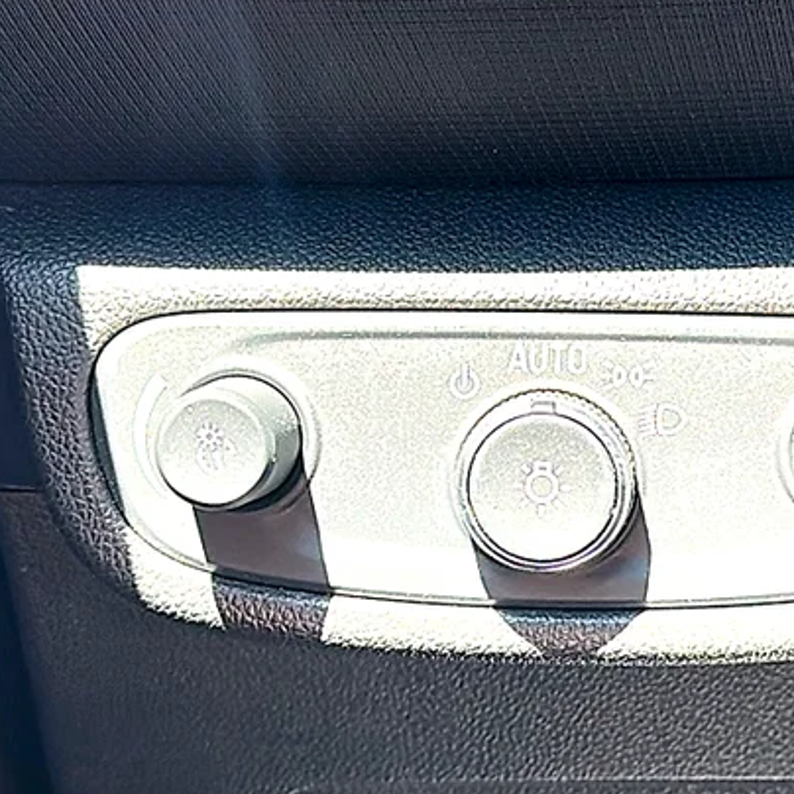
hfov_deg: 24.9
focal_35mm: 69
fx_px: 1791
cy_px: 441
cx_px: 535
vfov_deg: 25.0
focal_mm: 6.86
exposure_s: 1/211
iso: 64
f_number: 1.78
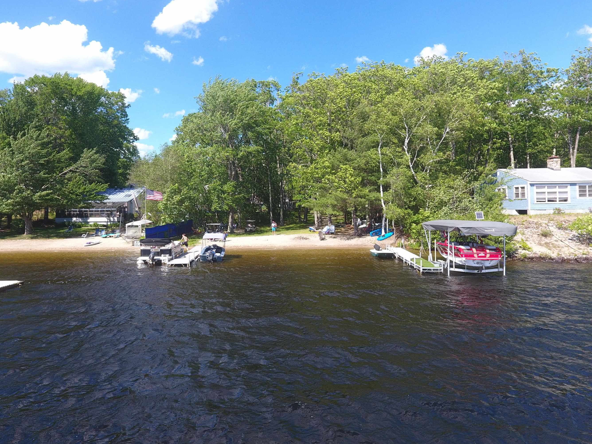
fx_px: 393
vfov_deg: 58.8
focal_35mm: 23
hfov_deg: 73.6
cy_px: 204
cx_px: 259
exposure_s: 1/395
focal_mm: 3.61
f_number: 2.8
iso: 100
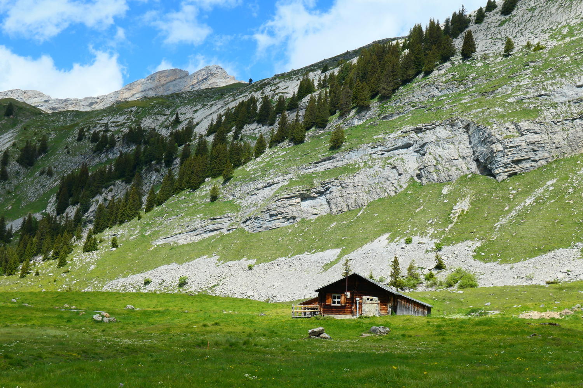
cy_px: 194
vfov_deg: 25.5
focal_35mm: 53
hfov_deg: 37.5
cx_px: 292
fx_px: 858
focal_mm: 19.3
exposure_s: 1/1000
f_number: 5.6
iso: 200
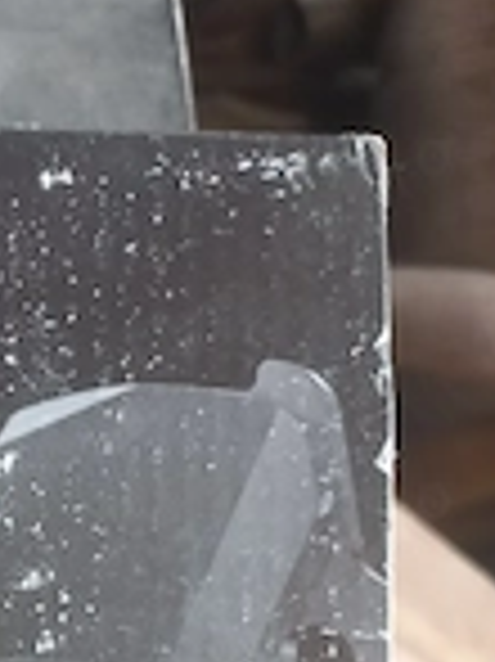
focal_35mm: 68
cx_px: -166
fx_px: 1298
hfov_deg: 19.7
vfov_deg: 27.0
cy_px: 662
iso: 200
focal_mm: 4.6
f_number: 1.8
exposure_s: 1/33
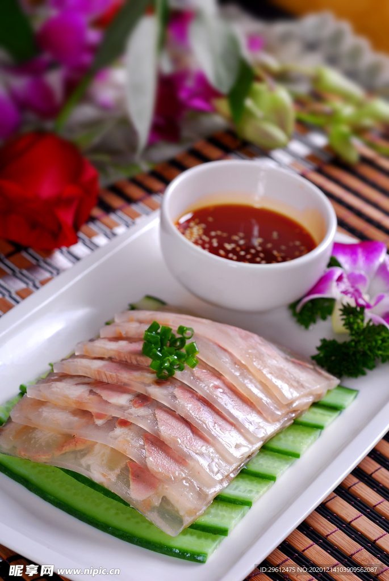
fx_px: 1455
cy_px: 290
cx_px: 194
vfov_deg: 22.6
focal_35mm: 90
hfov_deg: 15.2
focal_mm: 60
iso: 100
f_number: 6.3
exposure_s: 1/160
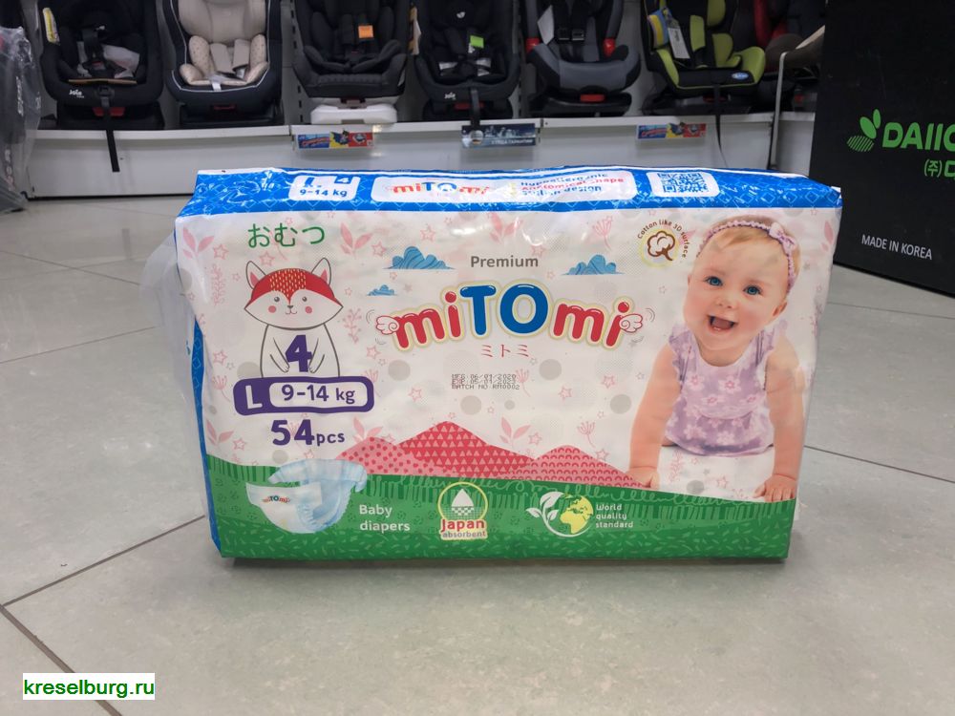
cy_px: 358
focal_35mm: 28
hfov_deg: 63.4
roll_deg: +0.4
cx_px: 478
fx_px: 772
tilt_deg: -17.1
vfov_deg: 49.7
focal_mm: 3.99
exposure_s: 1/33
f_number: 1.8
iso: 20
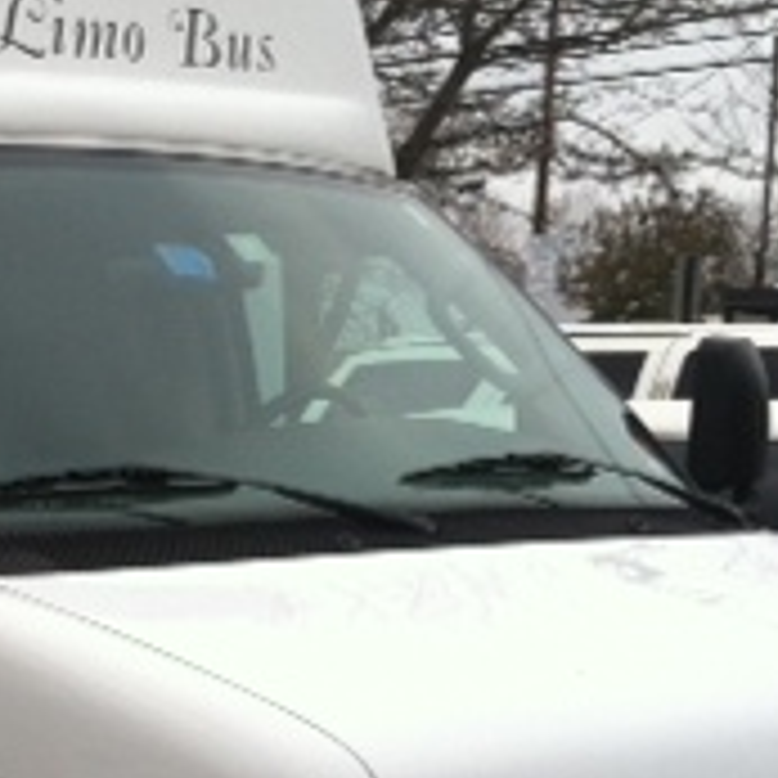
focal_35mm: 114
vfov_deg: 15.1
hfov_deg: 14.3
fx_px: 2899
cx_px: -378
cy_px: 702
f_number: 2.8
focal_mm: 3.85
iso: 80
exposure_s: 1/226
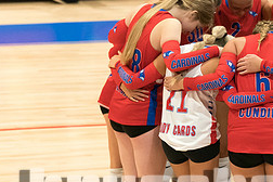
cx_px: 260
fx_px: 3101
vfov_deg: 3.4
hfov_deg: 5.0
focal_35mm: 409
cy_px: 85
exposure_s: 1/1000
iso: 5000
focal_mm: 123
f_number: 2.8
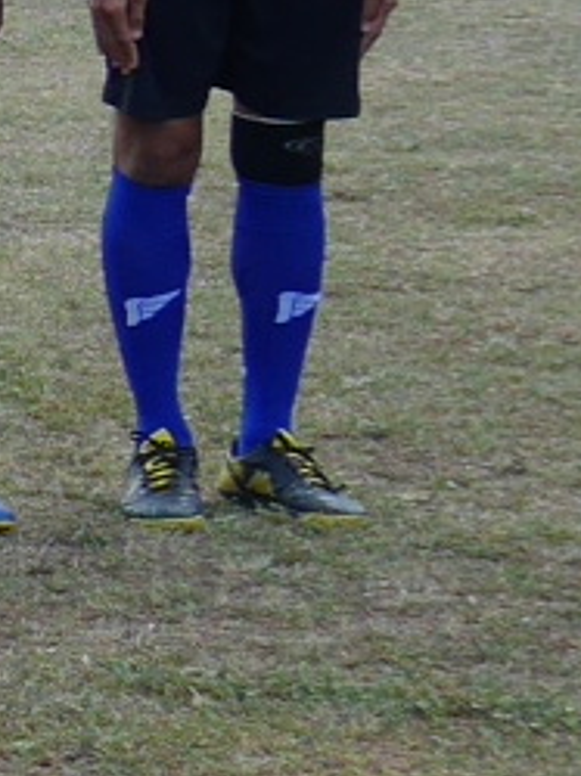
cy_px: 152
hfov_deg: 4.4
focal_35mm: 273
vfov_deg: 7.3
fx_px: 6120
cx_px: -2647
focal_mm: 15
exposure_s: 1/160
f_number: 4.1
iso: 200
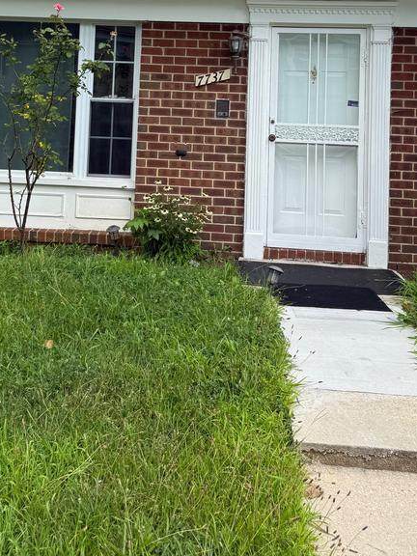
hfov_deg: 32.1
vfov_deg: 39.9
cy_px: 89
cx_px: 173
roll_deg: -1.6
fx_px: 723
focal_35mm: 45
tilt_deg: +2.6
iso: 80
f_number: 1.78
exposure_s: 1/1174
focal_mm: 6.76
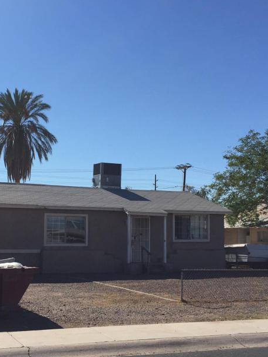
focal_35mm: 49
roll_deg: -1.9
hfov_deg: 29.4
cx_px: 80
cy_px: 214
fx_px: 505
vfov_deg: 38.7
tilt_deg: +3.6
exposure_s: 1/3300
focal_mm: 4.15
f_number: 2.2
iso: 32
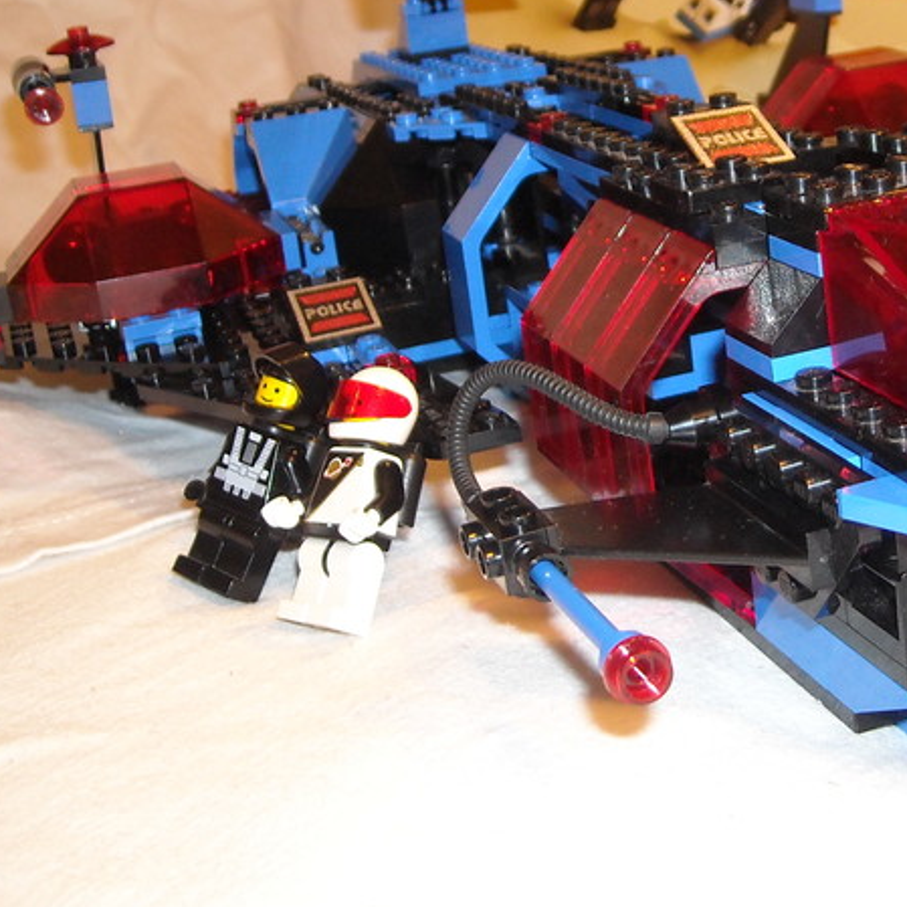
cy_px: 316
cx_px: 784
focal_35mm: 62
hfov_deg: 26.9
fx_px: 1838
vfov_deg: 27.6
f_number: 2.8
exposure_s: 1/60
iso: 200
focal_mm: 5.7
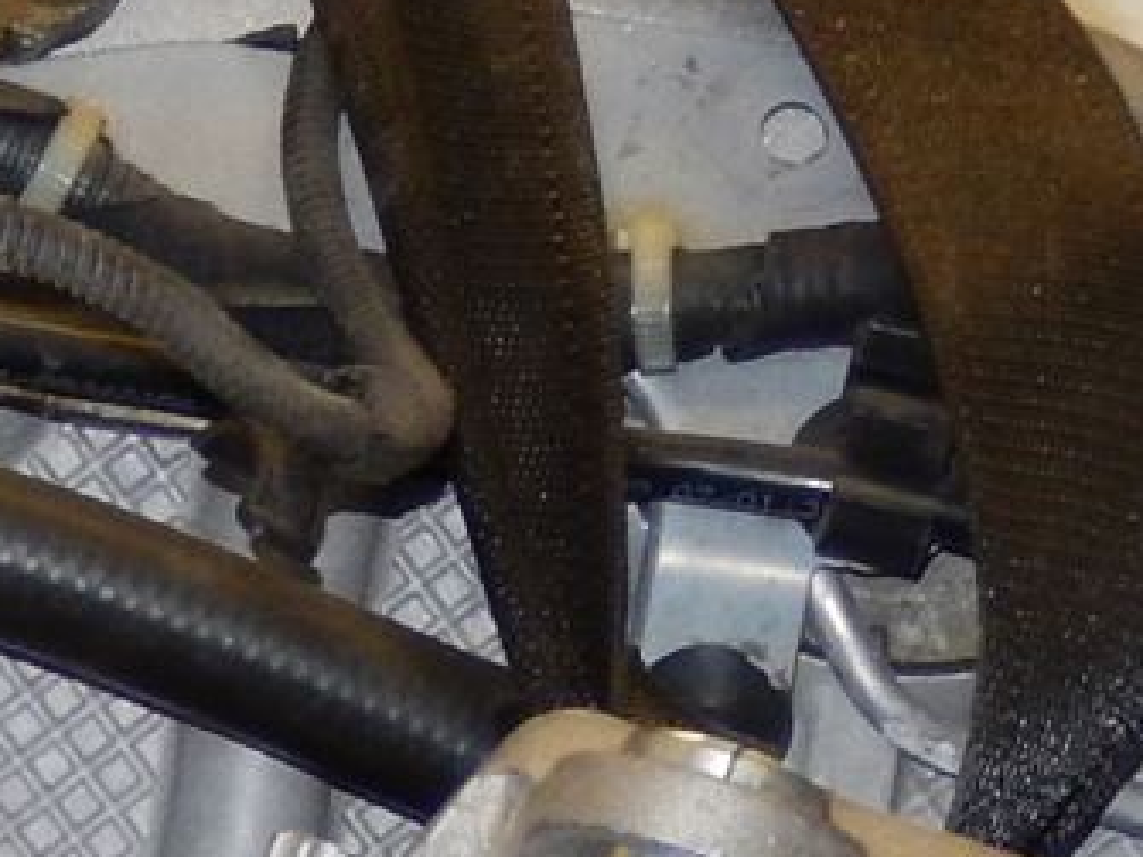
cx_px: 82
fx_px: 7262
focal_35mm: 220
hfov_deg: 9.0
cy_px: 2086
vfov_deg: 6.4
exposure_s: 1/30
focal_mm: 6.5
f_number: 4
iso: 200
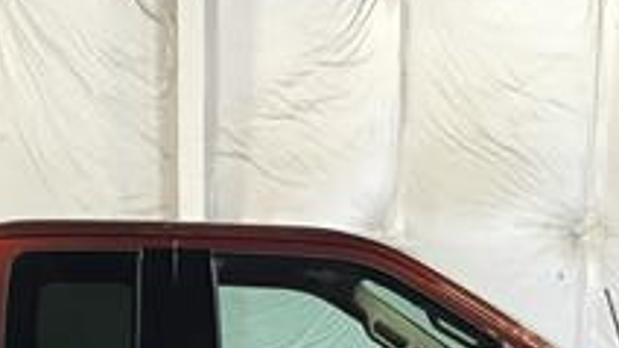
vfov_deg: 11.2
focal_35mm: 102
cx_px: 117
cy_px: 567
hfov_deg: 20.7
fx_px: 1673
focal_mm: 3.3
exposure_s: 1/30
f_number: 2.4
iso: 64
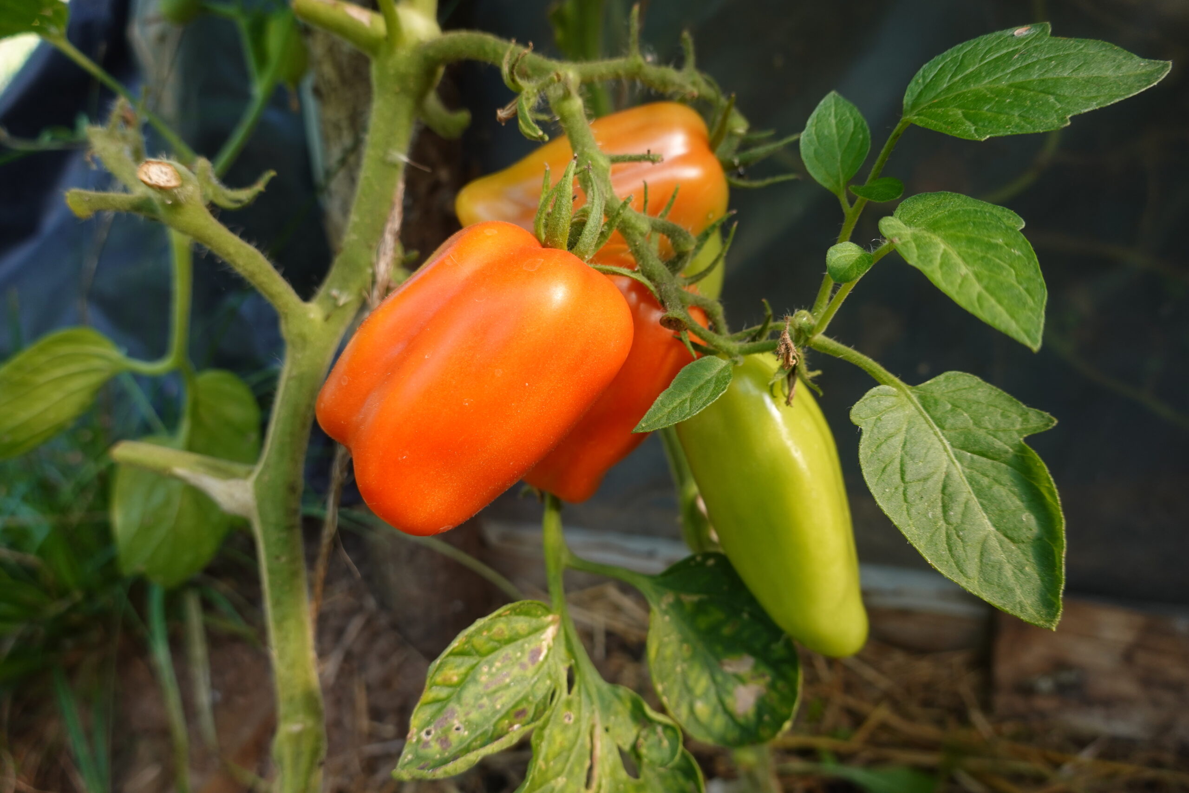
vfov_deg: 53.1
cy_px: 396
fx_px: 793
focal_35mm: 24
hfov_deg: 73.7
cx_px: 594
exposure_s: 1/125
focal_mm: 9
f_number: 2.8
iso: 100
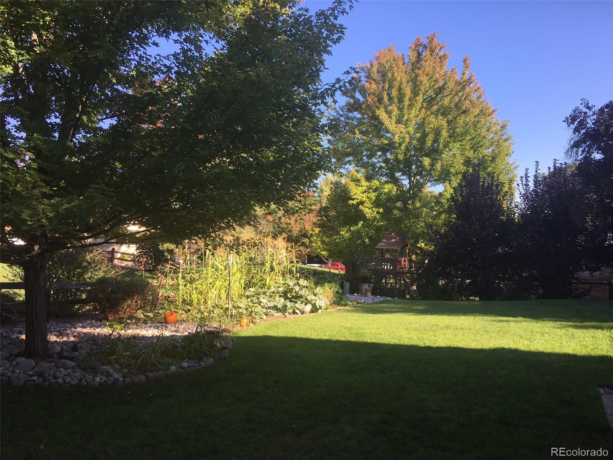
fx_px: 514
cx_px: 306
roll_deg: -0.2
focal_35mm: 29
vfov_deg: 48.2
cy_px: 230
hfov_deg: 61.7
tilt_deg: +2.9
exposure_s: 1/463
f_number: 2.2
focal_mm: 4.15
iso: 25
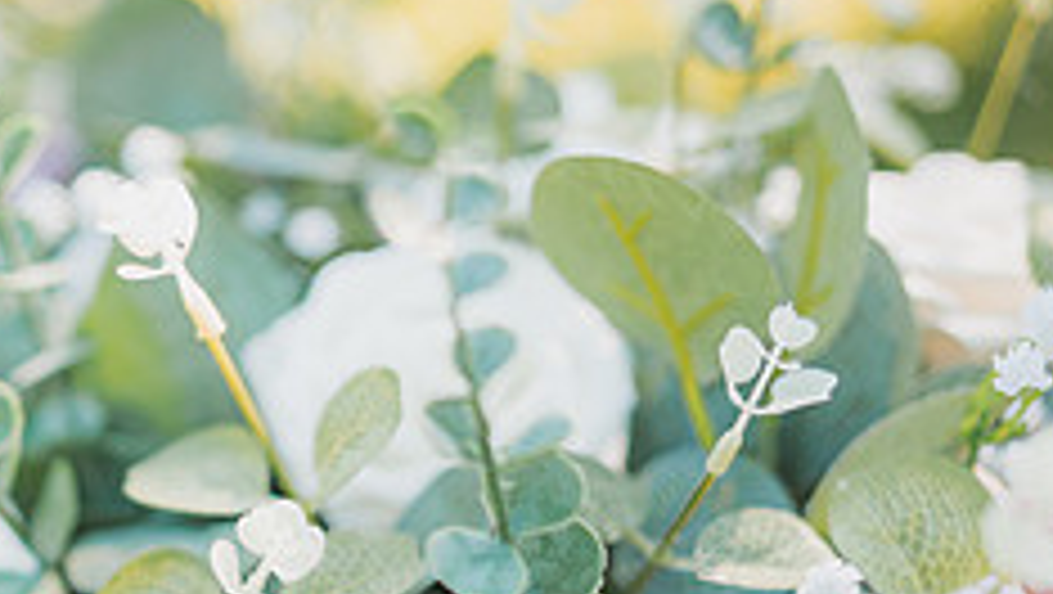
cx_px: -22
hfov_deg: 16.1
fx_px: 3632
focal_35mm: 130
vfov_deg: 9.2
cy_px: 767
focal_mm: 50
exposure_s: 1/800
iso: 160
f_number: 1.4
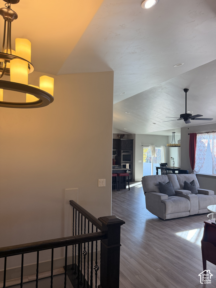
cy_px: 144
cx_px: 108
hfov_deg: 56.8
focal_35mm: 24
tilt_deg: +1.9
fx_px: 200
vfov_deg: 71.6
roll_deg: -2.0
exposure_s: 1/220
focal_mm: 6.76
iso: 160
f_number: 1.78
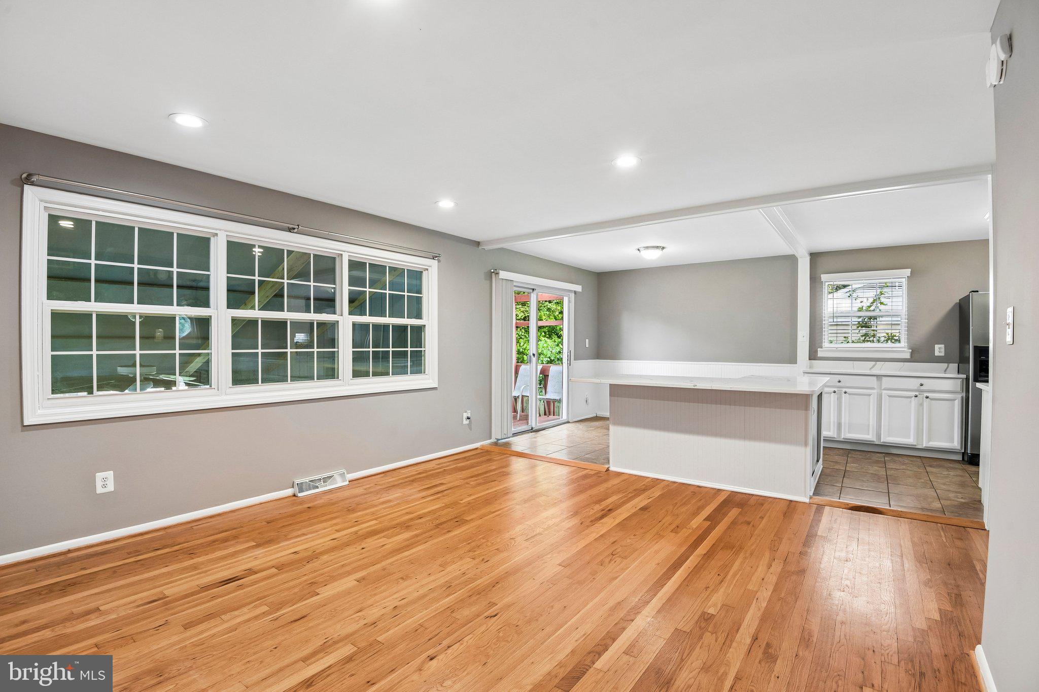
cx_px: 520
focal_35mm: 16
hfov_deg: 96.7
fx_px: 462
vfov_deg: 73.7
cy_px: 346
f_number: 8
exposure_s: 1/15
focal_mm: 16
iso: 400
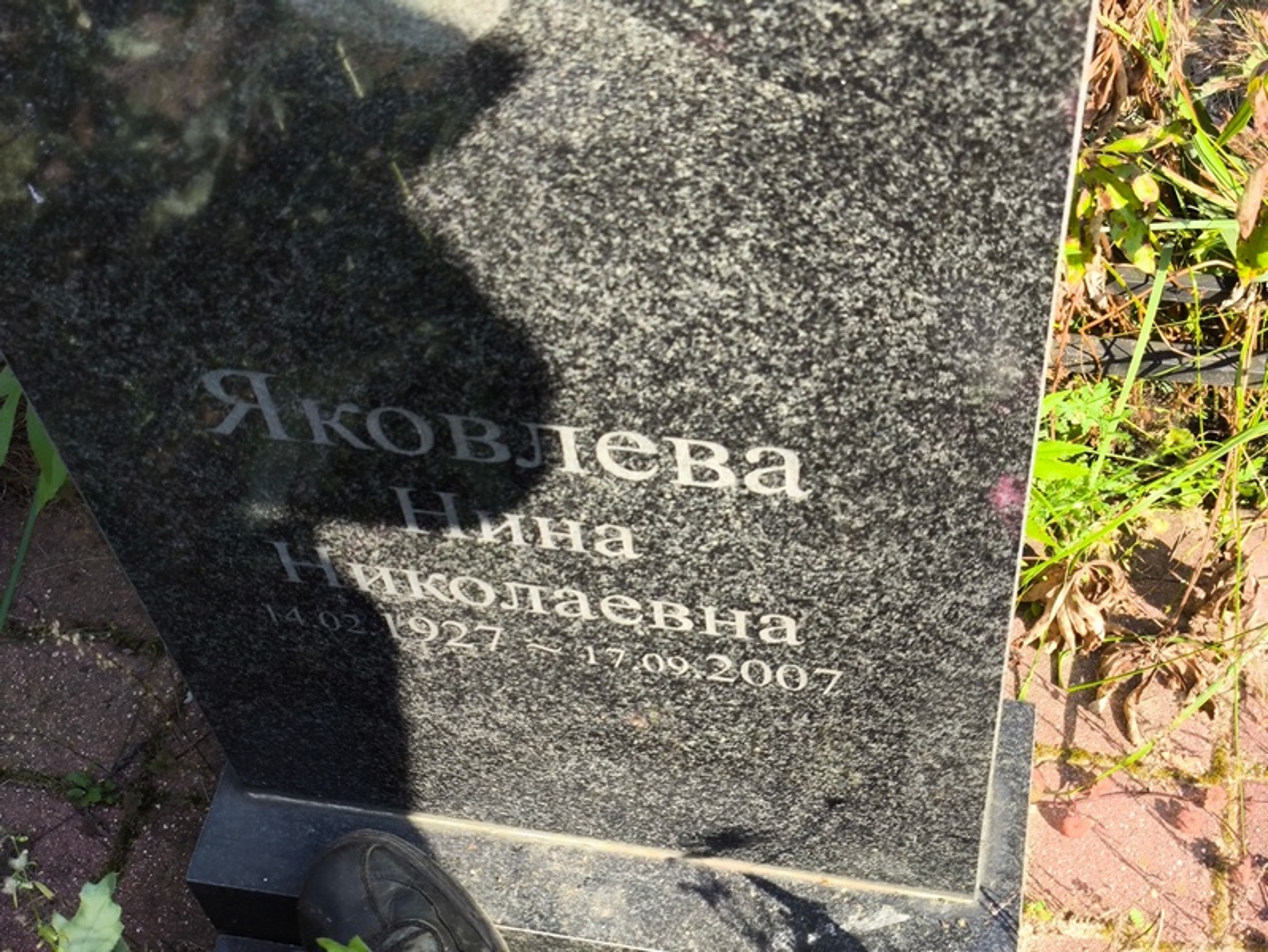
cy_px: 476
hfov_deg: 38.2
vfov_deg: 29.1
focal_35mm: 50
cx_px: 634
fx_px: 1832
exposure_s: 1/349
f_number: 1.7
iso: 50
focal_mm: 4.71
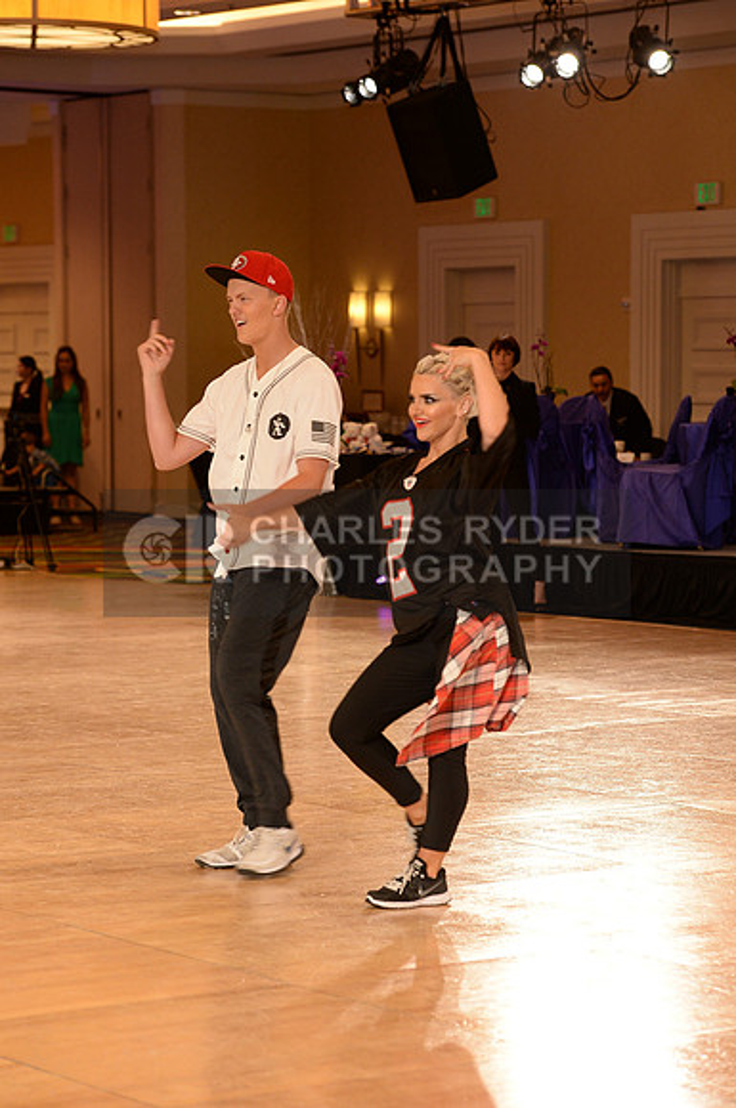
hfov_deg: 12.2
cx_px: 368
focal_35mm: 112
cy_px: 554
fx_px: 3445
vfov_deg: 18.3
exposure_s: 1/250
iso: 1600
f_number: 4.5
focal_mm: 112
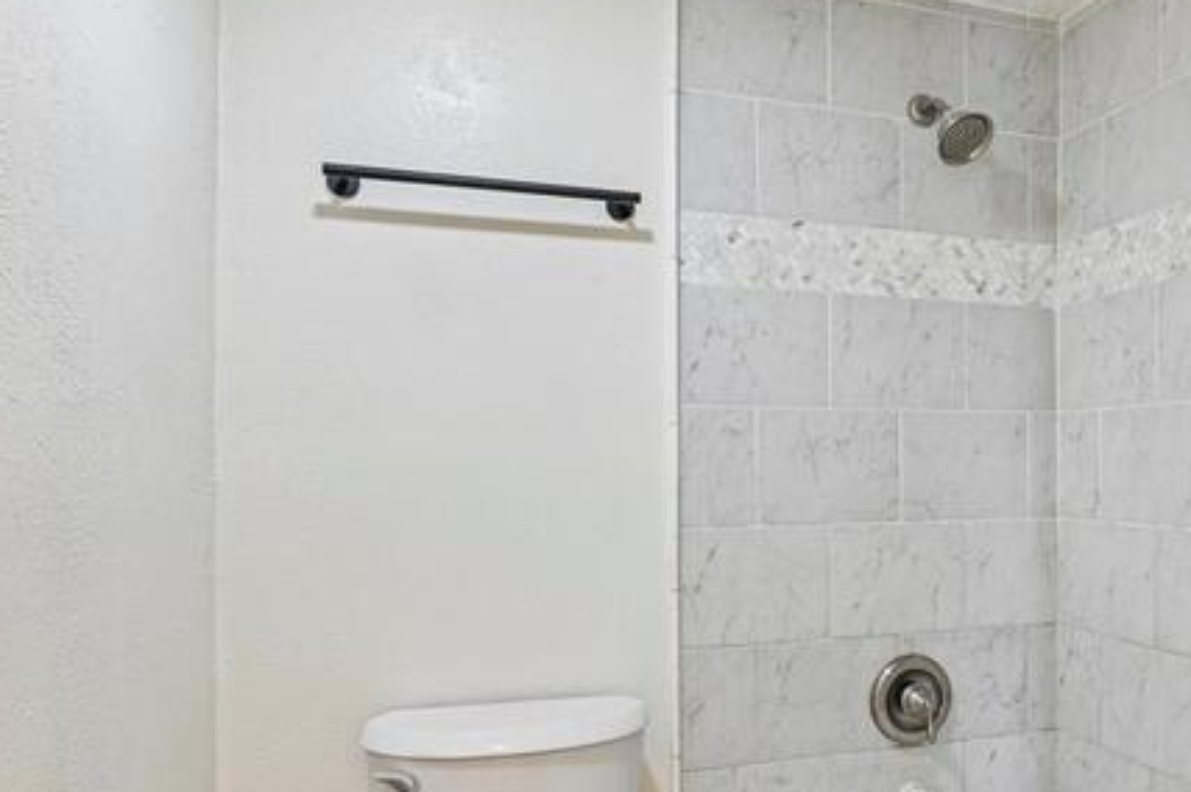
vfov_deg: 47.6
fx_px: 893
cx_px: 770
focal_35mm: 27
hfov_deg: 66.0
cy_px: 469
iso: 400
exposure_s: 1/25
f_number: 8
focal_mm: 18
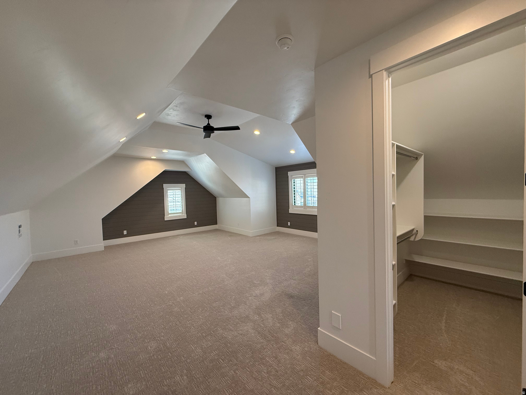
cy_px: 198
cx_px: 263
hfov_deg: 102.1
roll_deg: +1.5
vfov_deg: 85.7
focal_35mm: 14
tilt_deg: -1.0
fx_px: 213
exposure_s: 1/120
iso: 250
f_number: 2.2
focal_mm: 2.22
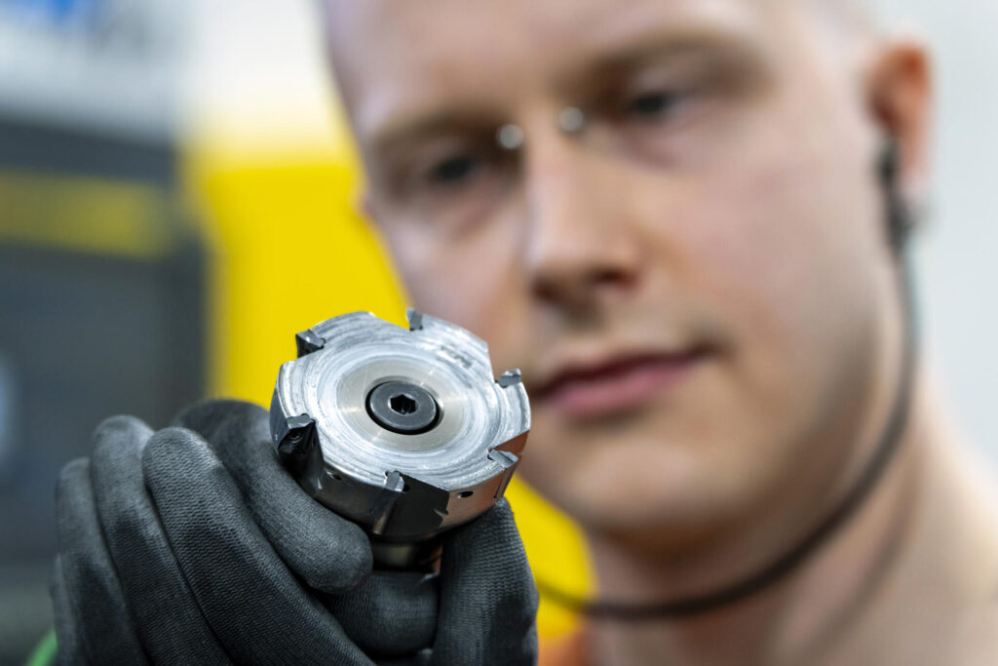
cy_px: 333
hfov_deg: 13.7
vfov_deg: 9.2
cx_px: 499
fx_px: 4159
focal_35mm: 150
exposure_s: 1/160
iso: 2000
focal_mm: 150
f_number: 4.5
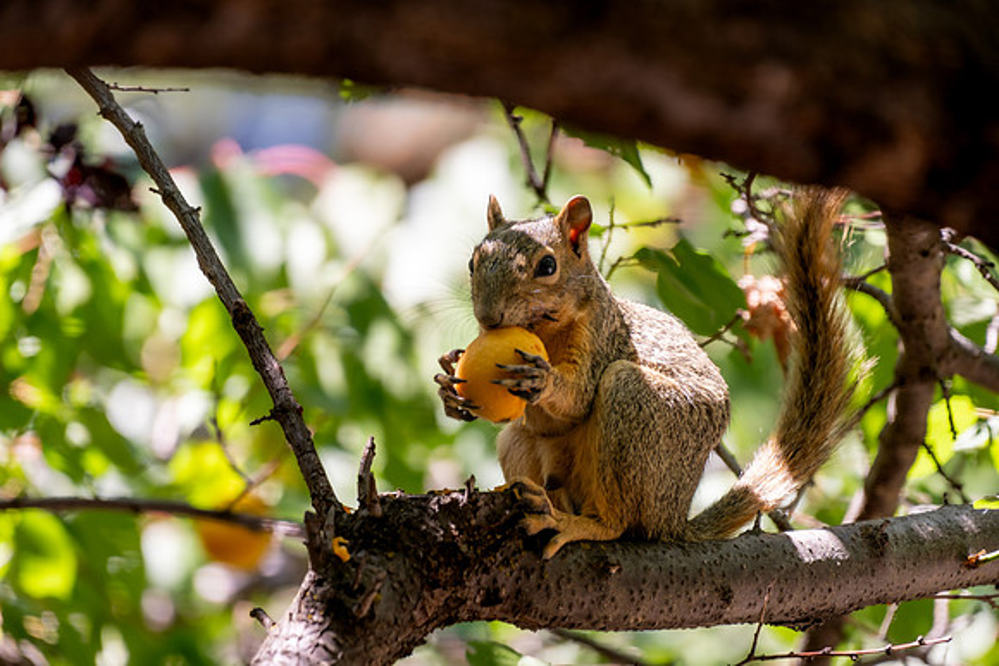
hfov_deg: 4.1
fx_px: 13878
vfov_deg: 2.8
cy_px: 333
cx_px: 500
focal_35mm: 500
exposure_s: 1/100
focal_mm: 500
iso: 100
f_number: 5.6
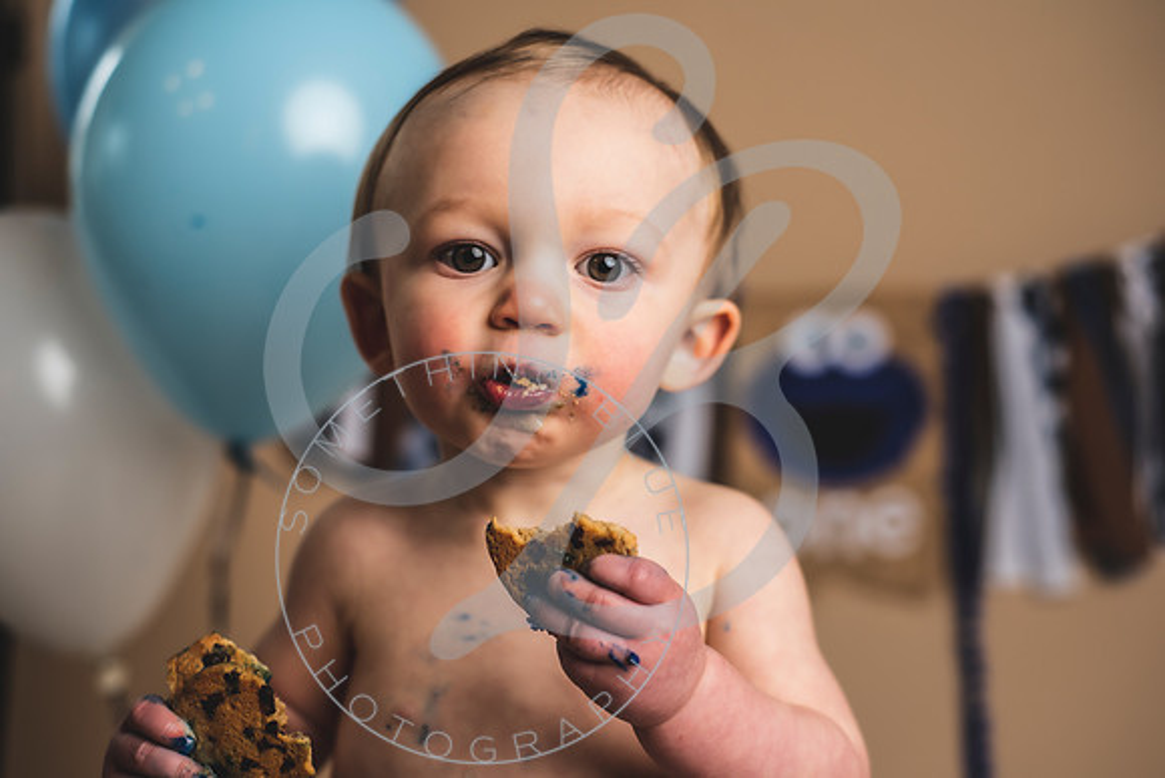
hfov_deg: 39.6
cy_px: 389
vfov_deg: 27.0
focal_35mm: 50
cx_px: 582
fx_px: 1618
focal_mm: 50
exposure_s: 1/125
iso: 200
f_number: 2.8
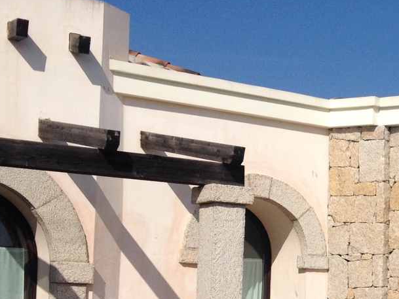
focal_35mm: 92
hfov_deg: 20.1
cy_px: 249
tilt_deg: +1.0
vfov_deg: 15.9
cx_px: 461
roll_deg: -1.1
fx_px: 1061
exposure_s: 1/3953
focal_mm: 4.28
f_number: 2.4
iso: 50
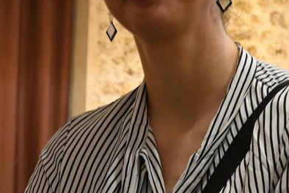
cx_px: -85
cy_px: 194
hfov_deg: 13.7
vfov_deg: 9.5
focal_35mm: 144
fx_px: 1156
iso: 3200
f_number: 7.1
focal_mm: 35
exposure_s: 1/40
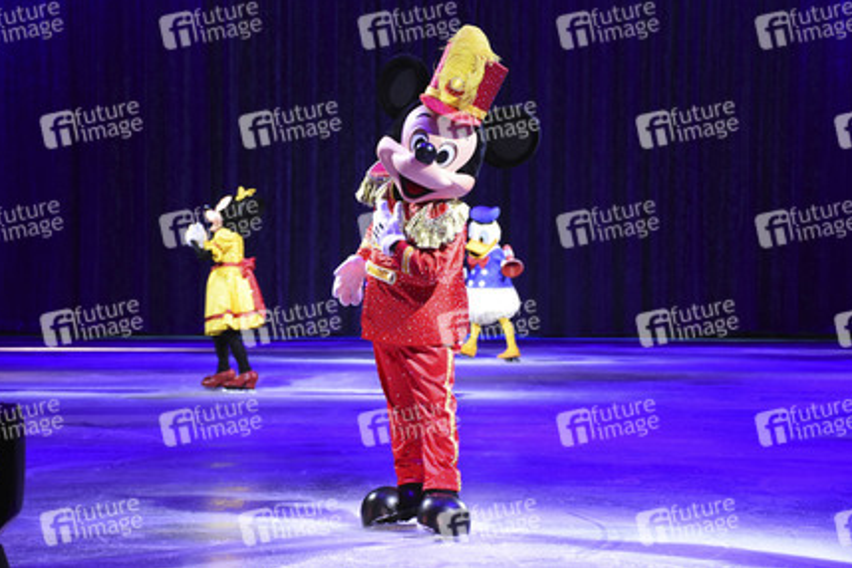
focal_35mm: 104
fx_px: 2461
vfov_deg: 13.2
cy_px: 274
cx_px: 436
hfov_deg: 19.6
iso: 1600
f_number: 5
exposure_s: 1/160
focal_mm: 66
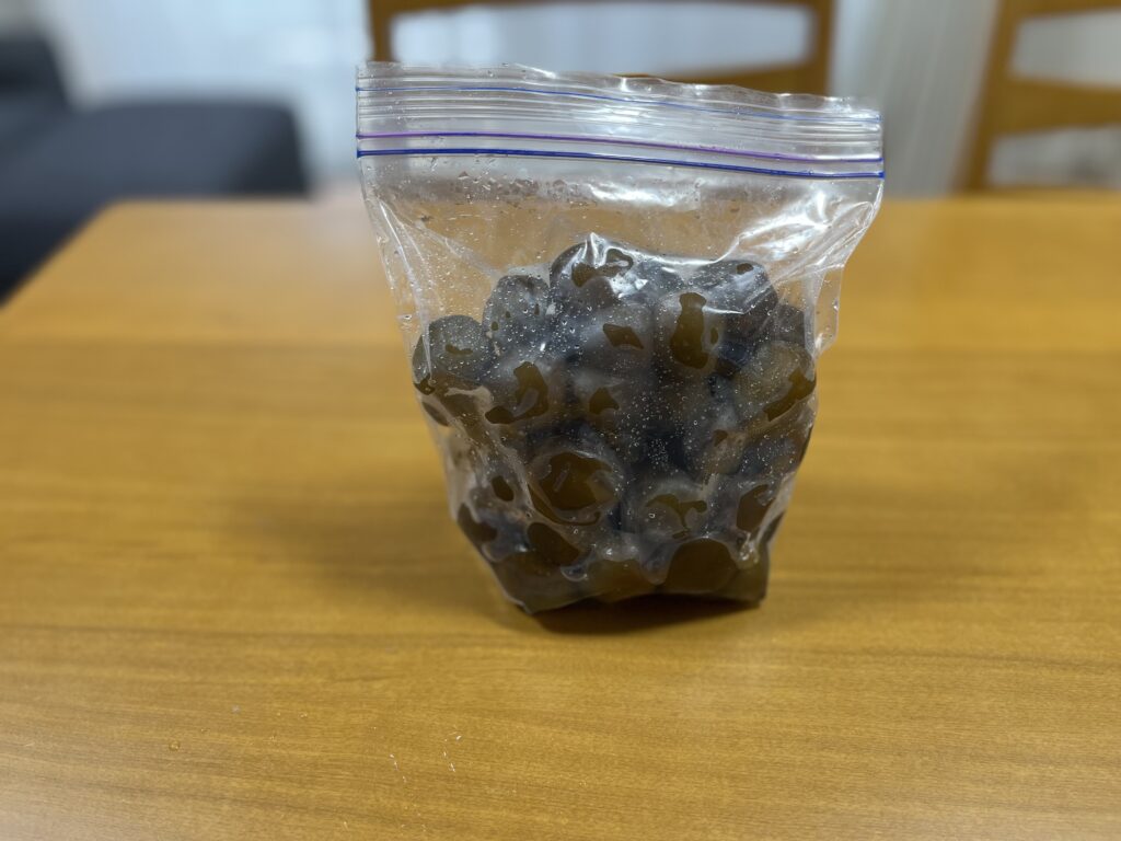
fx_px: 842
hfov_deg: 67.3
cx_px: 560
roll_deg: +2.3
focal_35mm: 26
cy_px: 420
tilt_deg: -39.1
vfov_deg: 53.1
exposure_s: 1/50
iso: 80
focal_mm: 5.1
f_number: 1.6
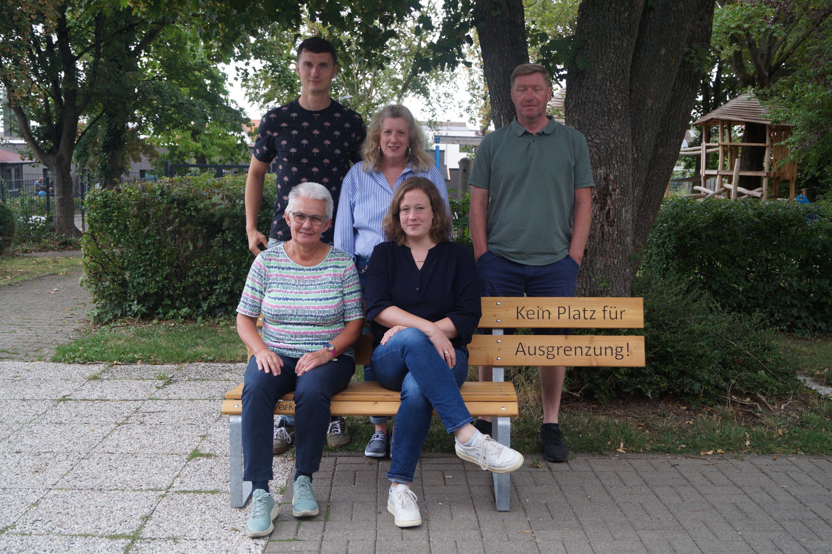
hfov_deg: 49.6
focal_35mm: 39
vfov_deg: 34.2
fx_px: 901
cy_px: 277
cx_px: 416
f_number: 4
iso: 500
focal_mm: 26
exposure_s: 1/160
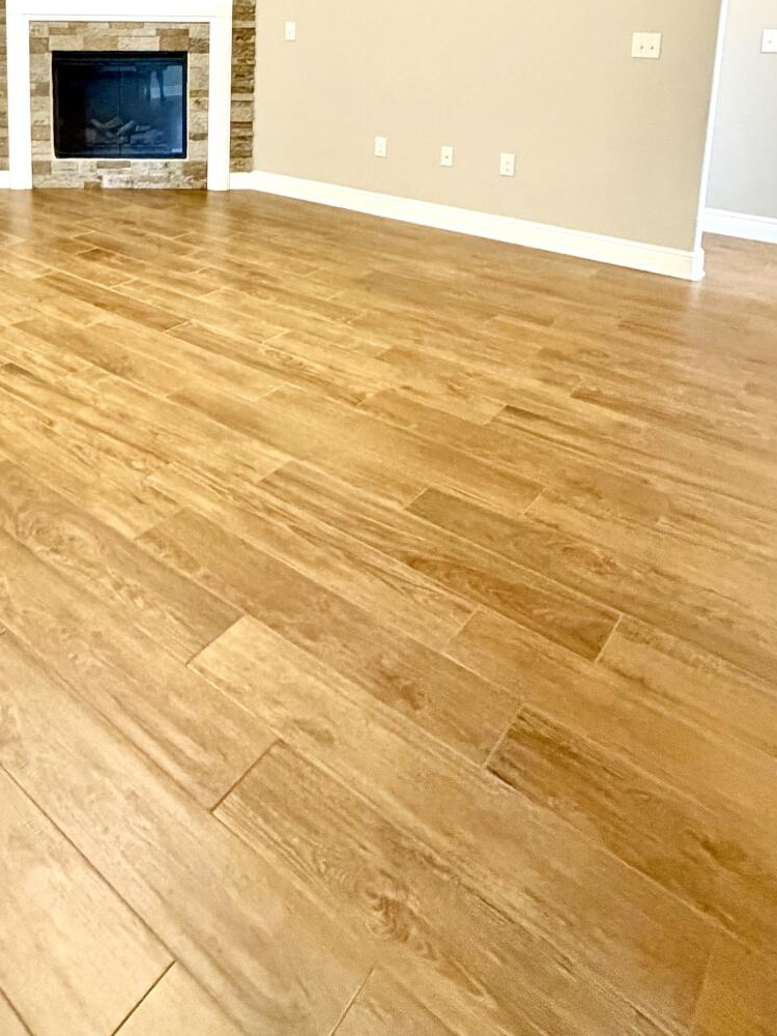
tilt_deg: -7.4
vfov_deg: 56.0
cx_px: 165
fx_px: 838
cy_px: 130
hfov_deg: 47.3
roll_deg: -1.3
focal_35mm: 28
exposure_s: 1/60
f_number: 2.2
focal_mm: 2.22
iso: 640
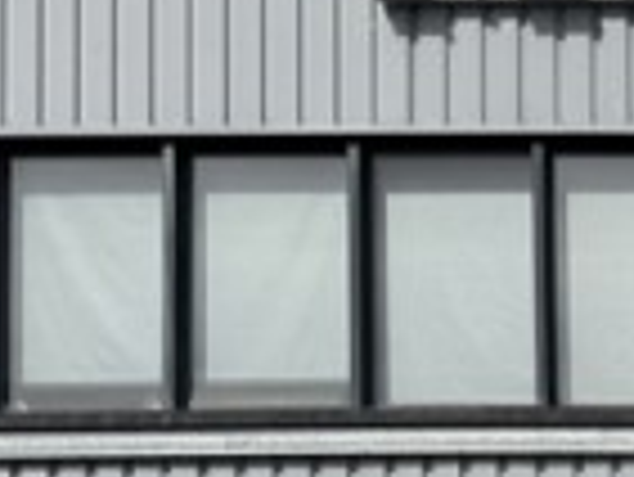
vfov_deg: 12.9
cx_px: 1178
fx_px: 1998
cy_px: 724
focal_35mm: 109
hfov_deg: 15.3
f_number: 1.78
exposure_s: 1/14286
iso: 64
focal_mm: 6.76
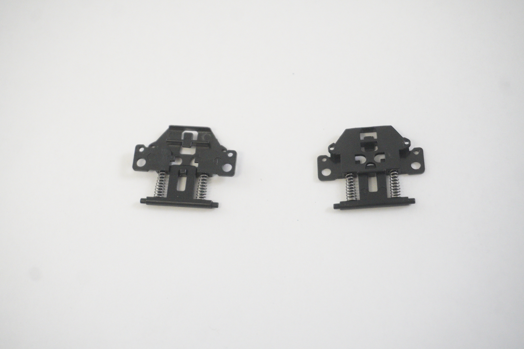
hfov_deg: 31.2
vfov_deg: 21.0
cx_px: 262
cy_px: 174
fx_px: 938
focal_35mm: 64
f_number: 5.6
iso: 5000
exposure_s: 1/250
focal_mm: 43
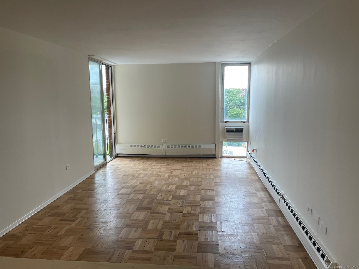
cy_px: 134
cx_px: 180
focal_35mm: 26
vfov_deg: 53.1
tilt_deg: -7.9
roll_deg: +1.0
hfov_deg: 67.3
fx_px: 270
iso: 32
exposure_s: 1/129
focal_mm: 4.2
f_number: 1.6
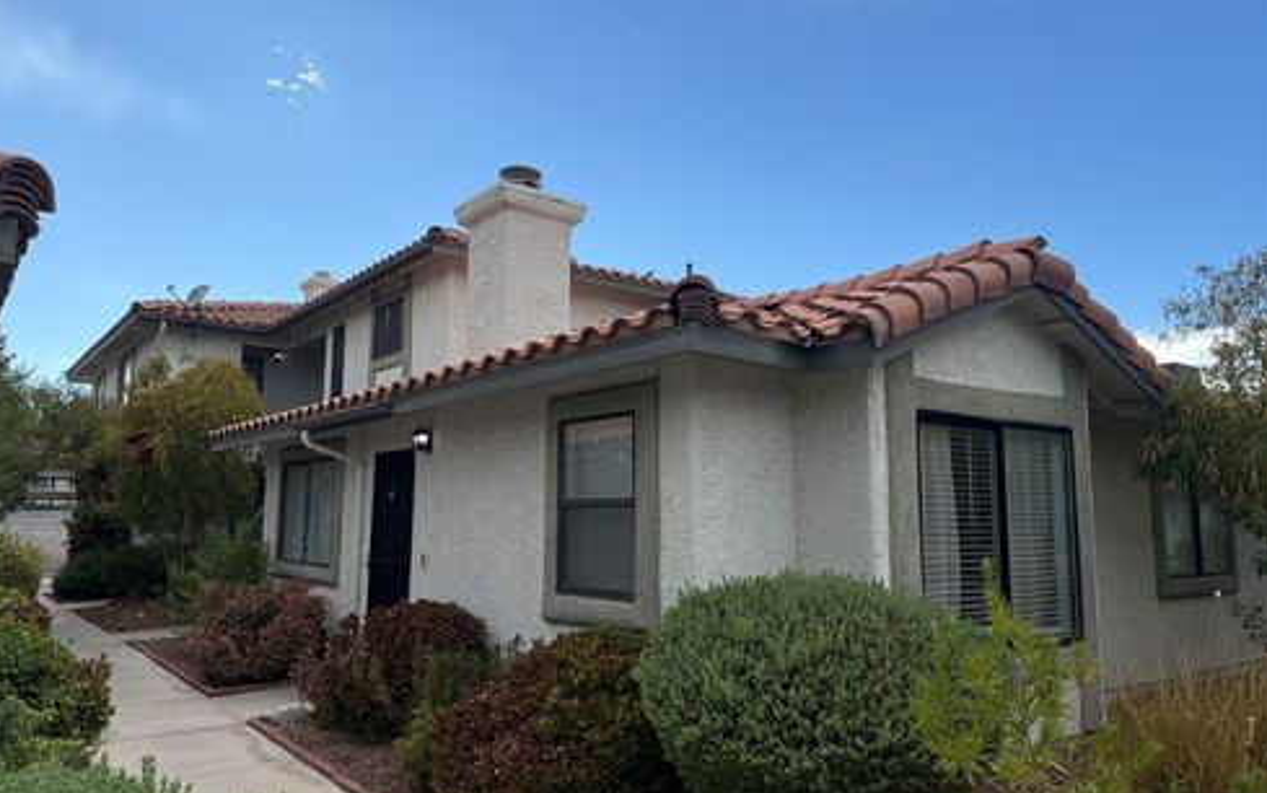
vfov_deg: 47.6
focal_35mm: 26
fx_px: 898
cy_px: 398
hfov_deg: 70.4
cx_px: 624
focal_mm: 6.76
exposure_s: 1/2801
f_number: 1.78
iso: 80
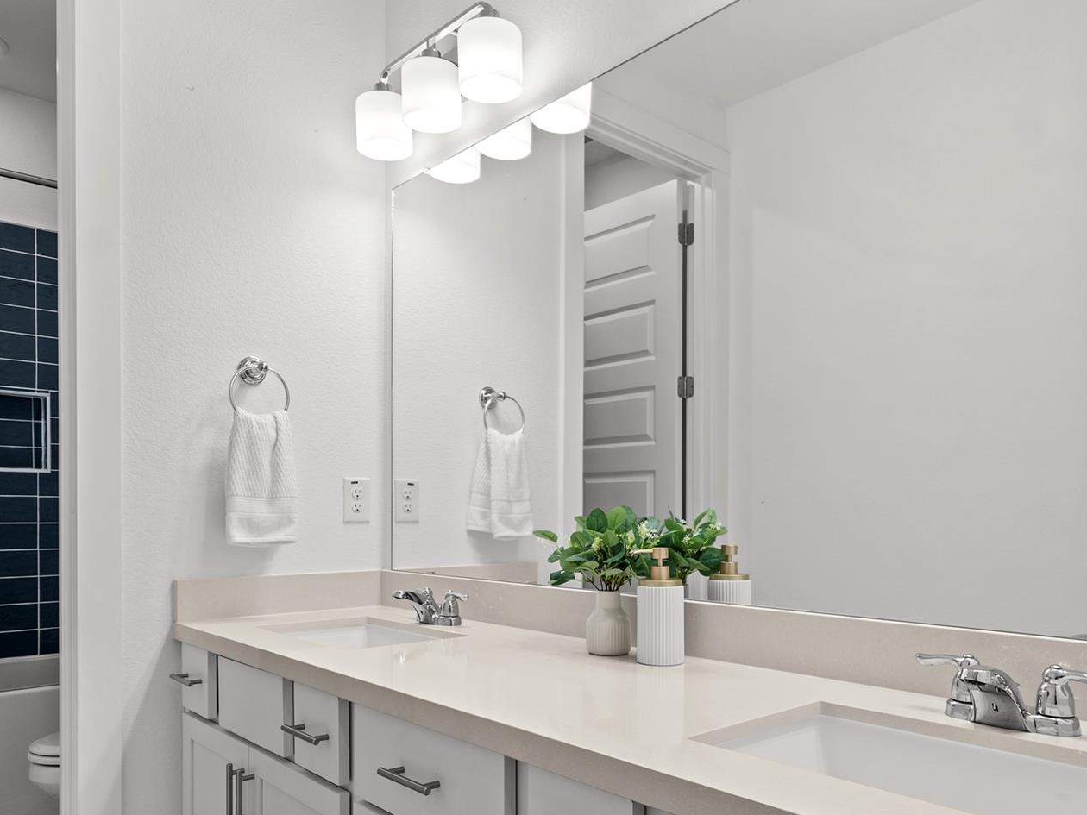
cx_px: 557
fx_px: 785
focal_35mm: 25
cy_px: 521
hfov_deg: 69.4
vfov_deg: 54.1
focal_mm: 16
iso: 200
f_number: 8
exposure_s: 1/10
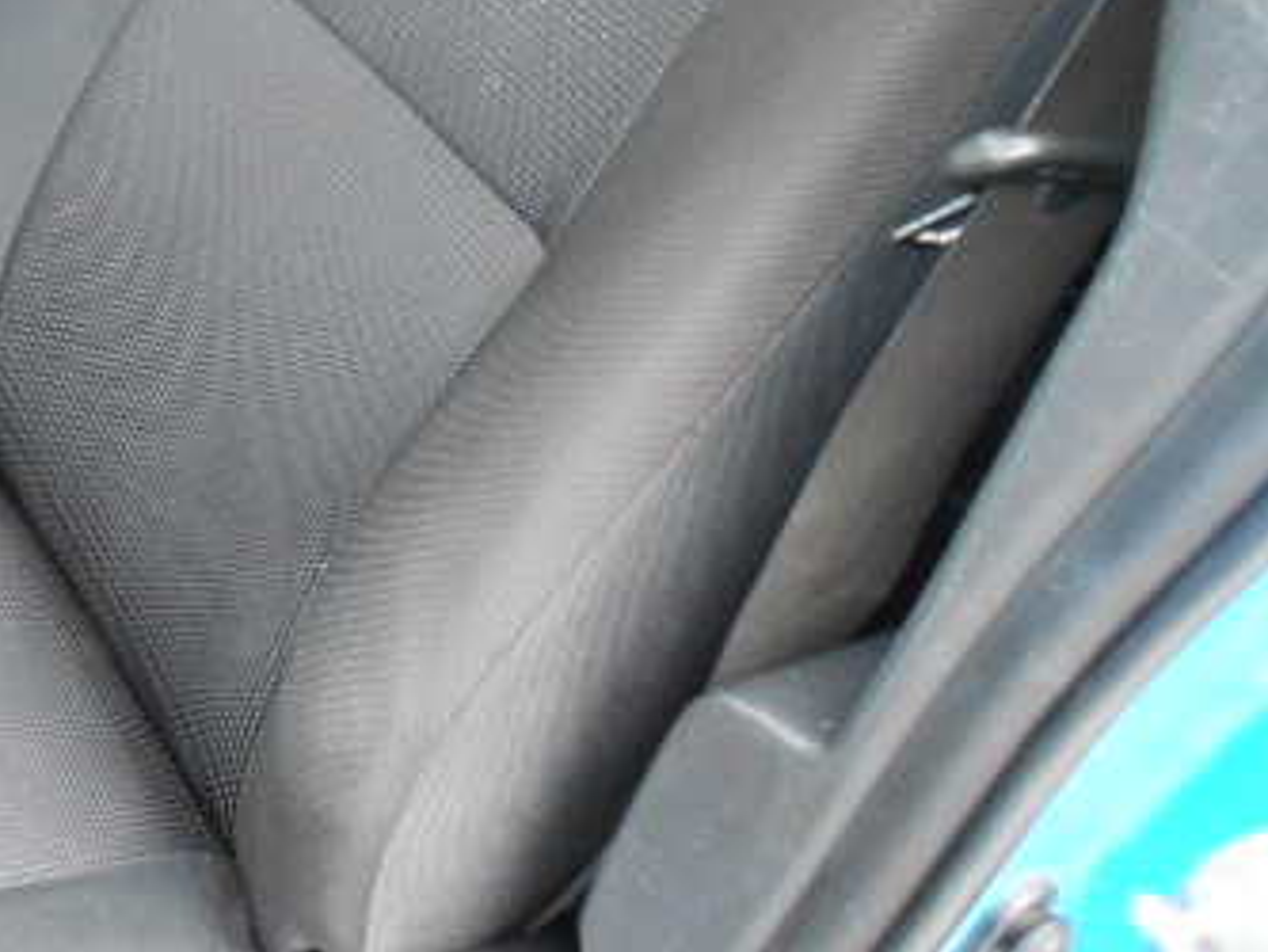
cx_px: 53
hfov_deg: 35.2
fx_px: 1832
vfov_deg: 29.0
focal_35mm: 50
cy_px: 347
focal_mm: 4.6
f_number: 3.5
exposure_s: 1/30
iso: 400
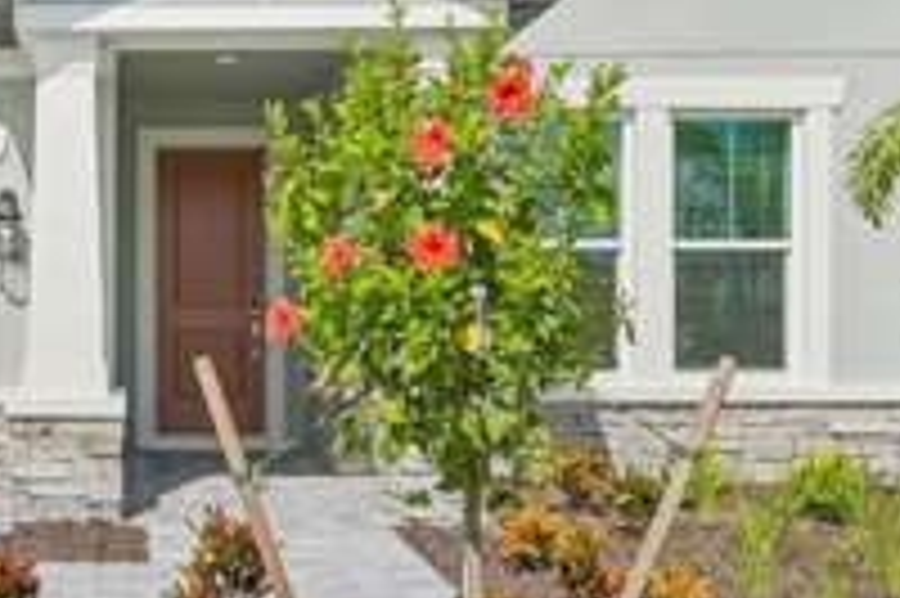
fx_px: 1229
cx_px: 72
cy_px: 61
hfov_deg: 37.3
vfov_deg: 26.5
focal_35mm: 49
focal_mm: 20.5
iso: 400
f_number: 8
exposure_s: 1/3200
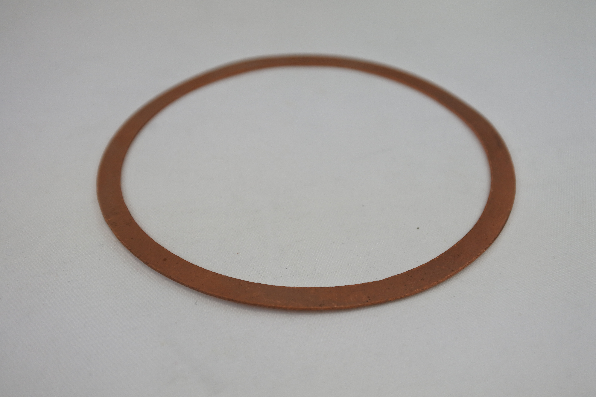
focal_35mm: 36
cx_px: 298
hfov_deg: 53.1
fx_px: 596
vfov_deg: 36.9
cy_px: 198
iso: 250
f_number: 4
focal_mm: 13.4
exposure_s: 1/250
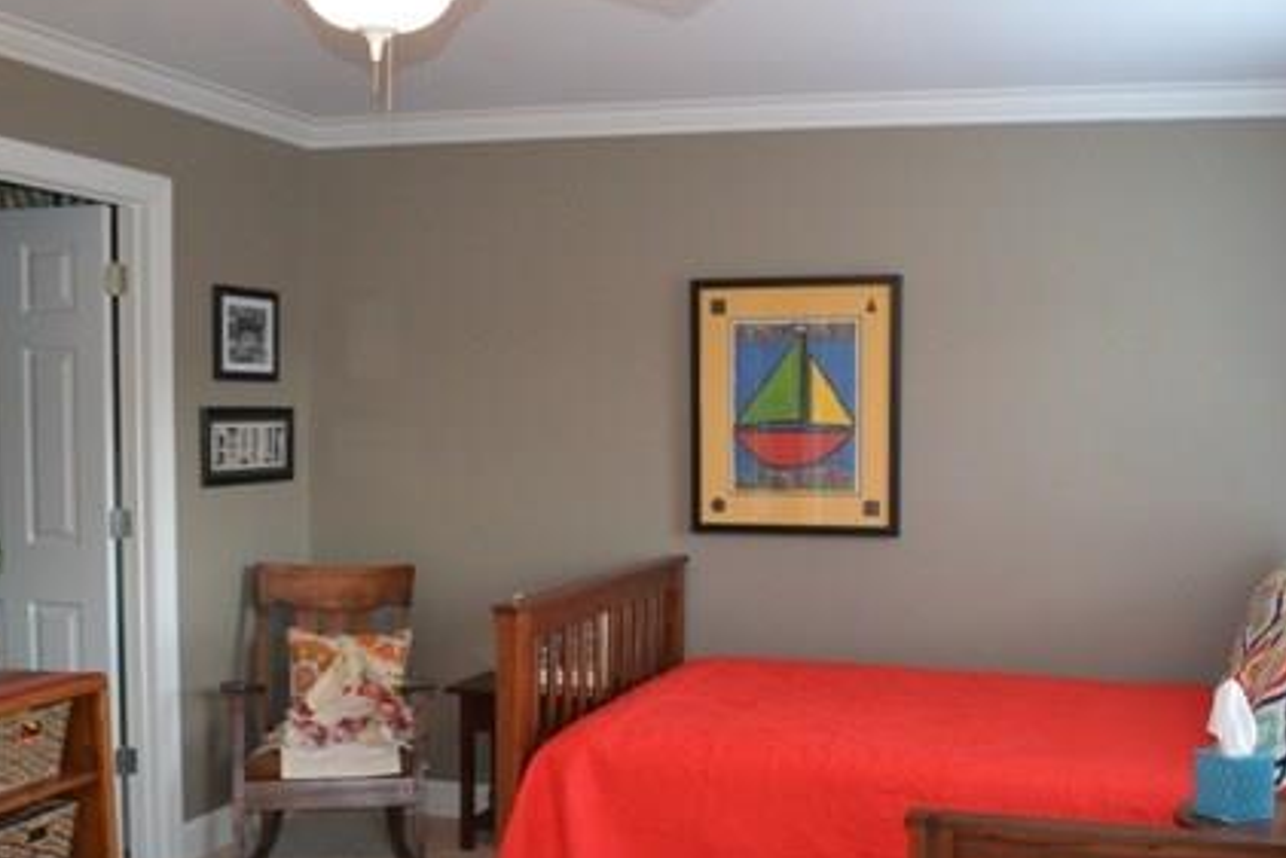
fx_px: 1465
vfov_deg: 32.4
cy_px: 566
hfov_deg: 47.4
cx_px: 660
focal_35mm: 41
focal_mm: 18
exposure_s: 1/60
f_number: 3.5
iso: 1400
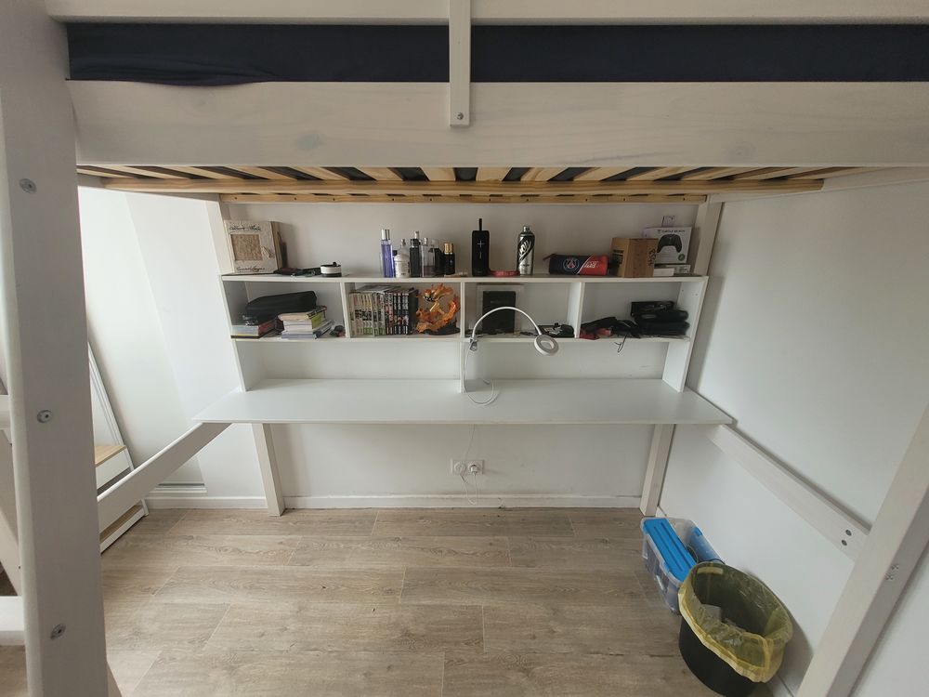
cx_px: 464
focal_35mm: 13
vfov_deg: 89.9
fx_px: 349
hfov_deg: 106.2
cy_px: 348
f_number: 2.2
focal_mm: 1.74
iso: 80
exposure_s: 1/100
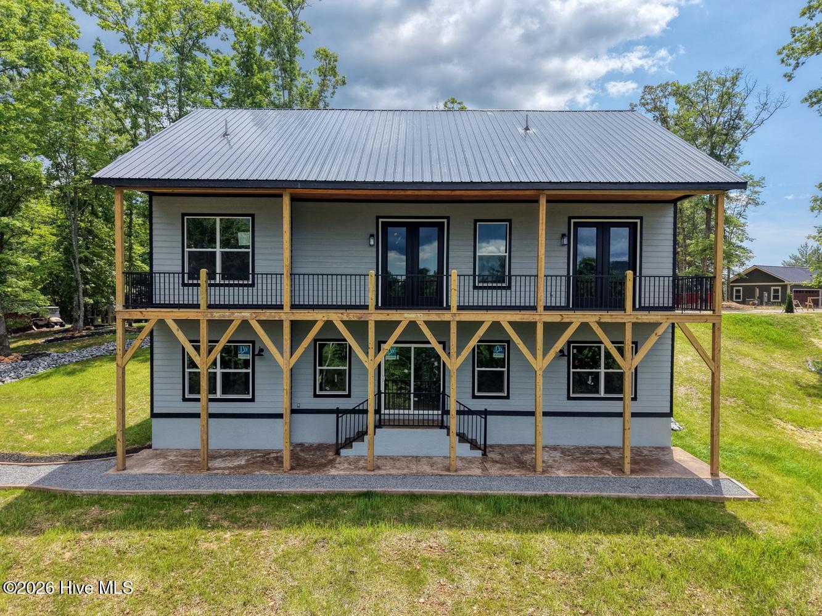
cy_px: 308
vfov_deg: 56.8
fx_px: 570
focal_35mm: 24
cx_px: 411
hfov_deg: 71.6
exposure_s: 1/8000
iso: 280
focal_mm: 8.67
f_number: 1.8
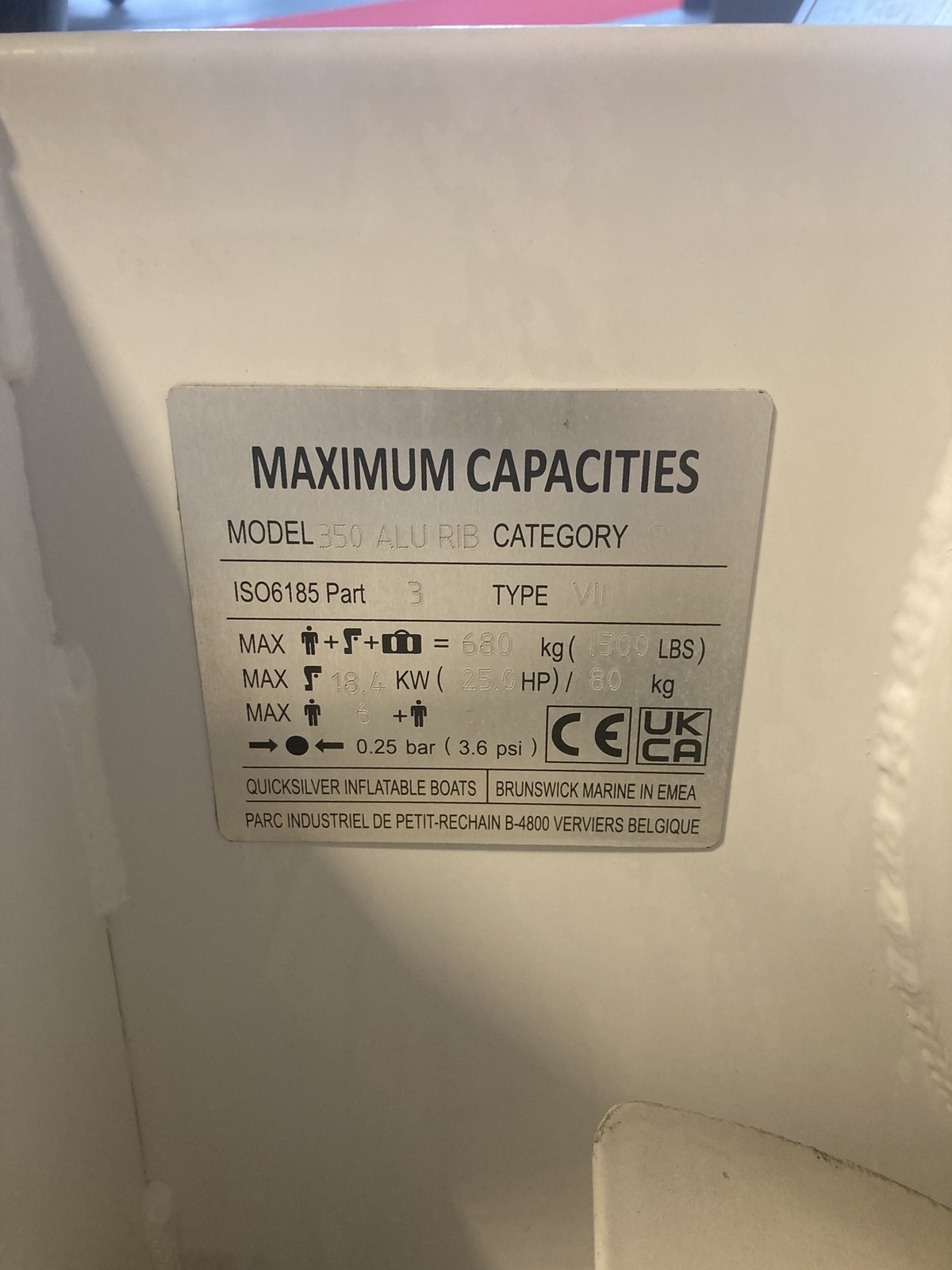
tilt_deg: -34.2
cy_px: 635
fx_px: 1027
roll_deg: +1.7
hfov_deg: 49.7
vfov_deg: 63.4
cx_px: 476
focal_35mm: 28
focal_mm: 3.99
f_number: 1.8
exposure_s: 1/50
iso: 125
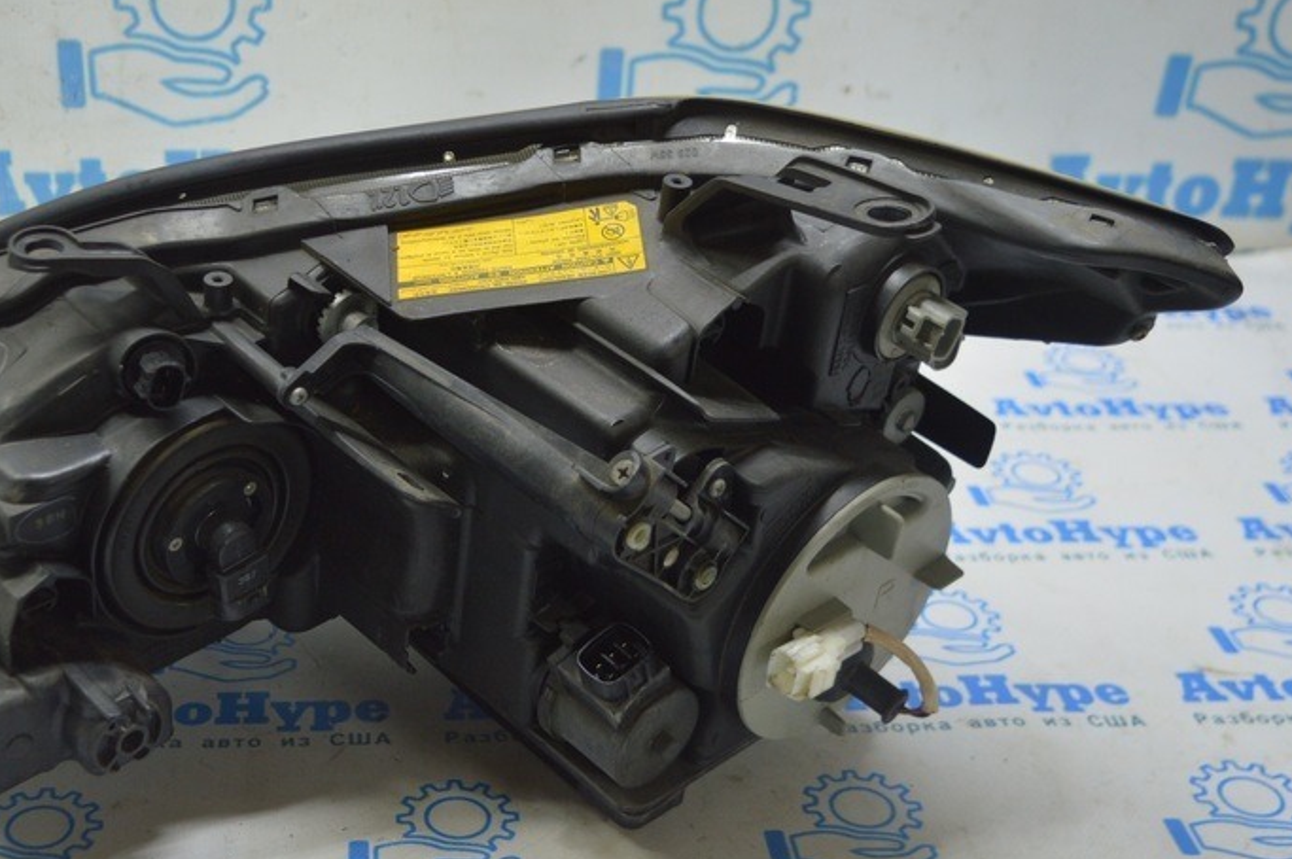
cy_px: 421
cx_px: 450
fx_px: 1936
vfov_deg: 25.0
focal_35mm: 54
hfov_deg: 36.6
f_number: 4
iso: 400
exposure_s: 1/40
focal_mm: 24
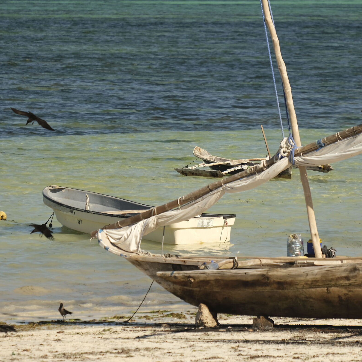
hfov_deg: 4.5
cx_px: 234
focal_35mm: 390
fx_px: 4614
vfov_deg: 4.5
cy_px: 180
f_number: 4.8
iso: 160
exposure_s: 1/480
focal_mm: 200
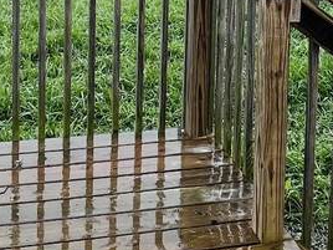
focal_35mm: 62
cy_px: -91
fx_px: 596
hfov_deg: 31.1
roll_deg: -1.9
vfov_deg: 21.1
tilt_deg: -5.8
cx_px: 135
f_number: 1.8
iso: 32
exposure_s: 1/608
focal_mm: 1.57
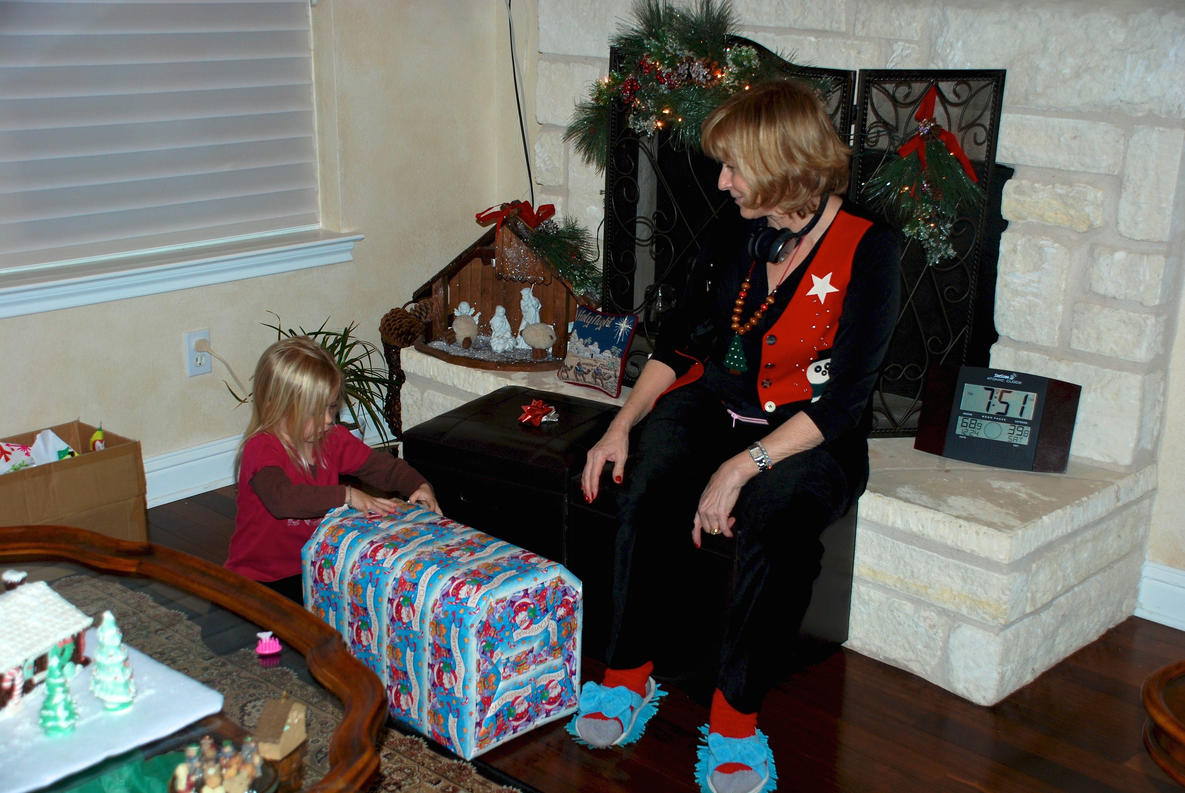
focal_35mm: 46
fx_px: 1532
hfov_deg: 42.3
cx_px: 592
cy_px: 396
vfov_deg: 29.0
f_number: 4.2
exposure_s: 1/60
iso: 200
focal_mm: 31
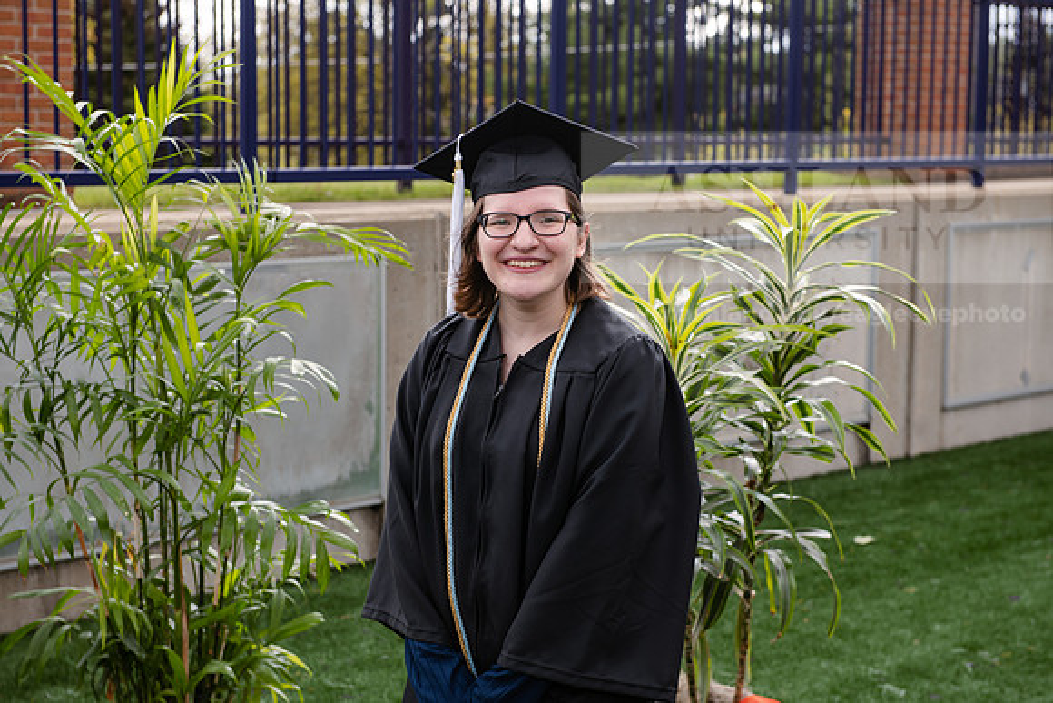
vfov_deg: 19.5
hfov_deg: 28.8
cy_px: 352
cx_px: 526
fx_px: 2048
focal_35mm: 70
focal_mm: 70
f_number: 5.6
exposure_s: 1/250
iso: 250
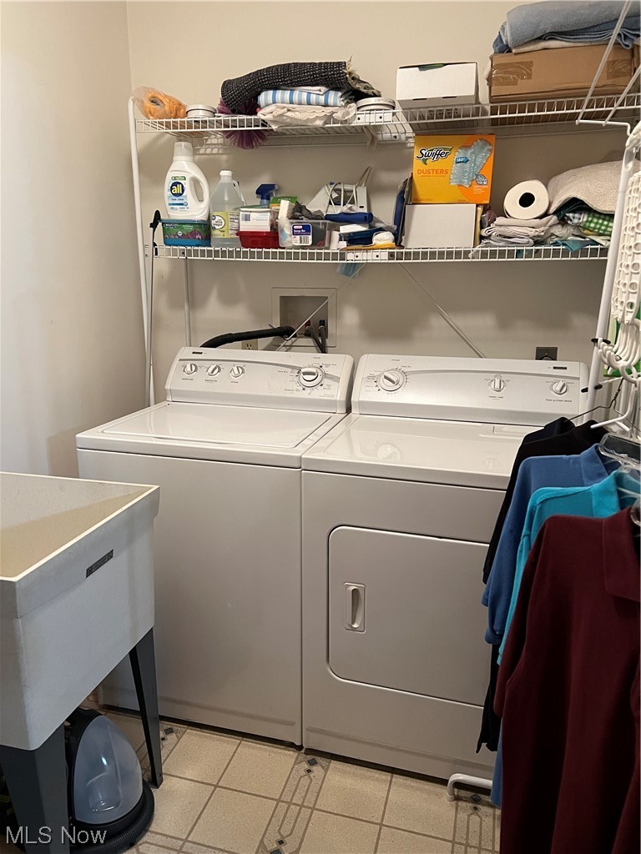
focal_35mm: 26
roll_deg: -0.2
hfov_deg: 53.1
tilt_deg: -14.5
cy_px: 427
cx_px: 320
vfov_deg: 67.3
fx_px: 642
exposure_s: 1/60
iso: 500
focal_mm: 5.7
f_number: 1.5
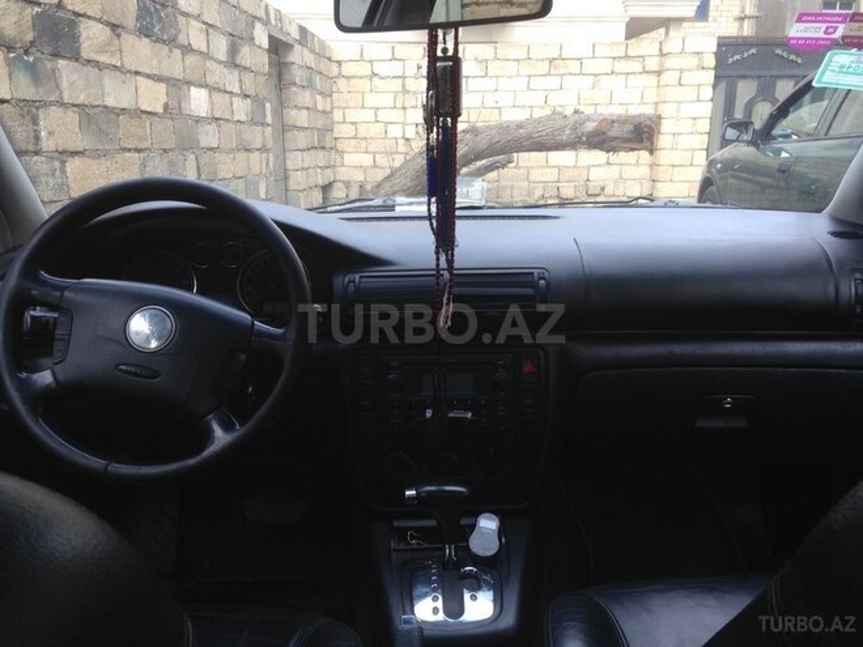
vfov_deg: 42.9
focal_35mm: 33
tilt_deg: -13.1
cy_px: 324
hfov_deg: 55.4
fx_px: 823
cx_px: 432
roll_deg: -2.1
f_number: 2.4
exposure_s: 1/146
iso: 50
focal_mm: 4.12
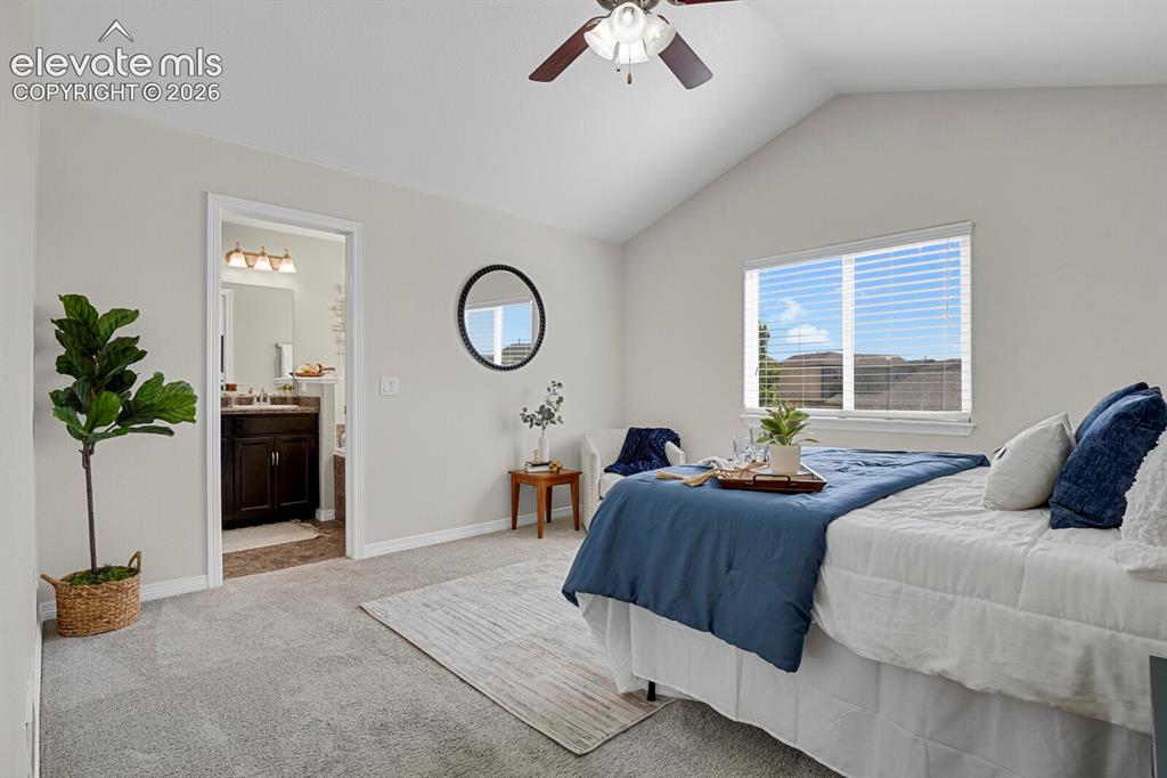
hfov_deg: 93.3
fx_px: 551
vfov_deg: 70.4
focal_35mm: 17
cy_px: 389
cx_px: 584
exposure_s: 1/2.5
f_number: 8
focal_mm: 17
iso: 250
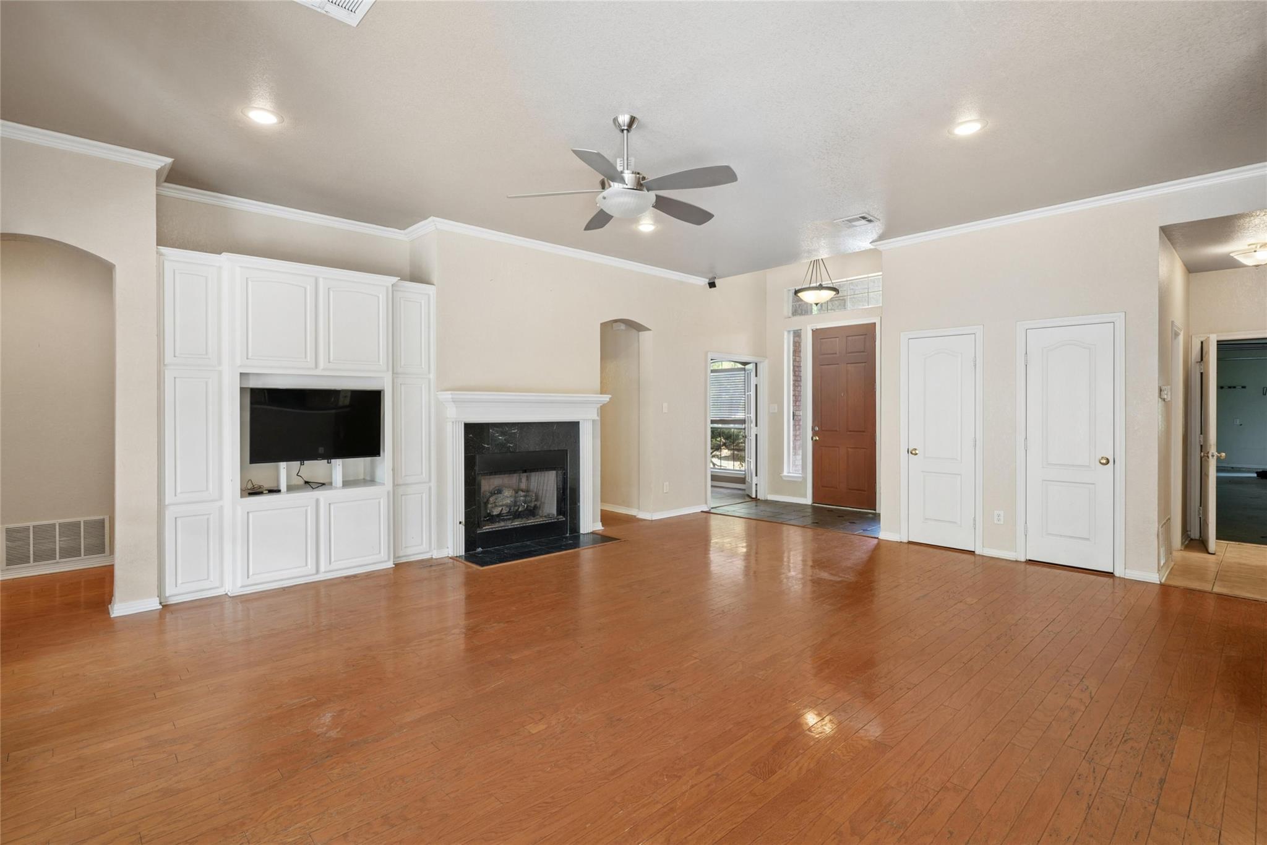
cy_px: 422
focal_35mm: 17
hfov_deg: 93.3
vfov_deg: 70.4
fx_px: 598
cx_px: 634
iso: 400
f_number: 8
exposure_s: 1/15
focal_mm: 17
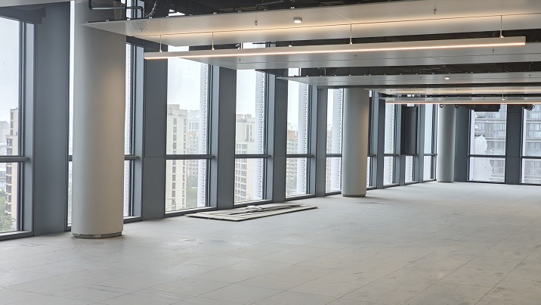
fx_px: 603
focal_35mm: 42
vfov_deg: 28.4
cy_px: 161
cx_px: 364
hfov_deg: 47.5
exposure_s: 1/101
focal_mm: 6.55
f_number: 1.6
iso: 100
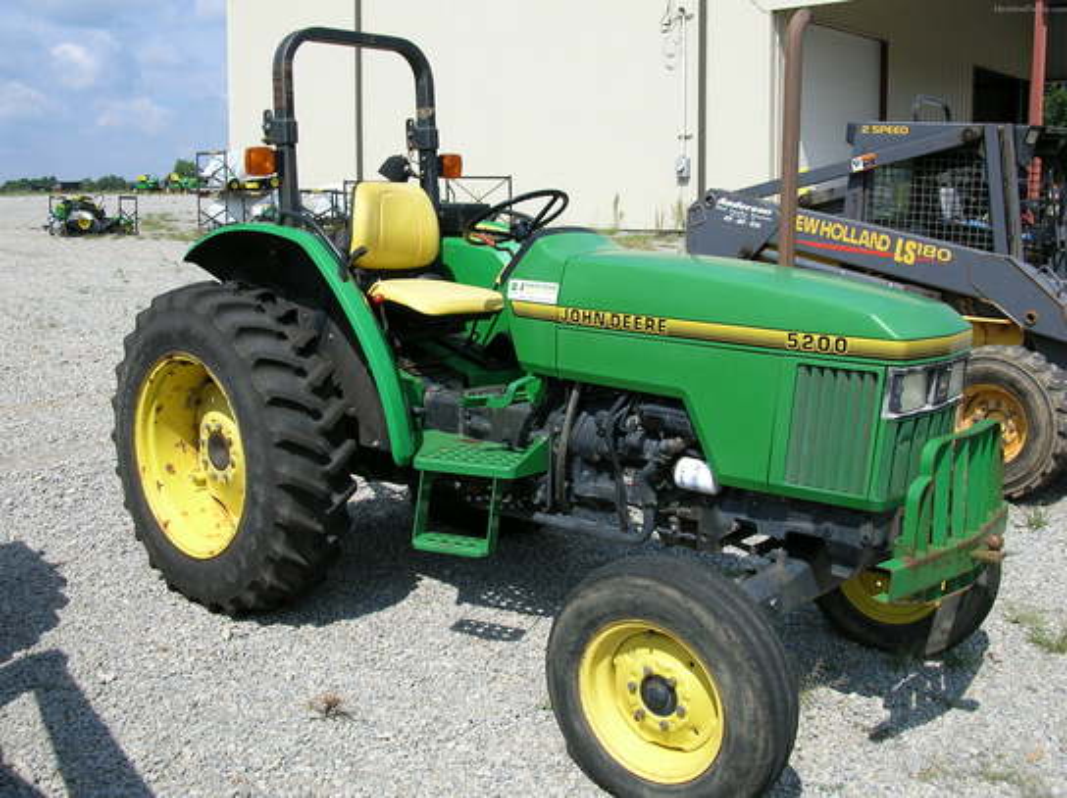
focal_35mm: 36
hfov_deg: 51.4
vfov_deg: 39.6
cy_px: 399
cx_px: 534
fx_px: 1109
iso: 50
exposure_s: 1/700
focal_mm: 6
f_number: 3.7
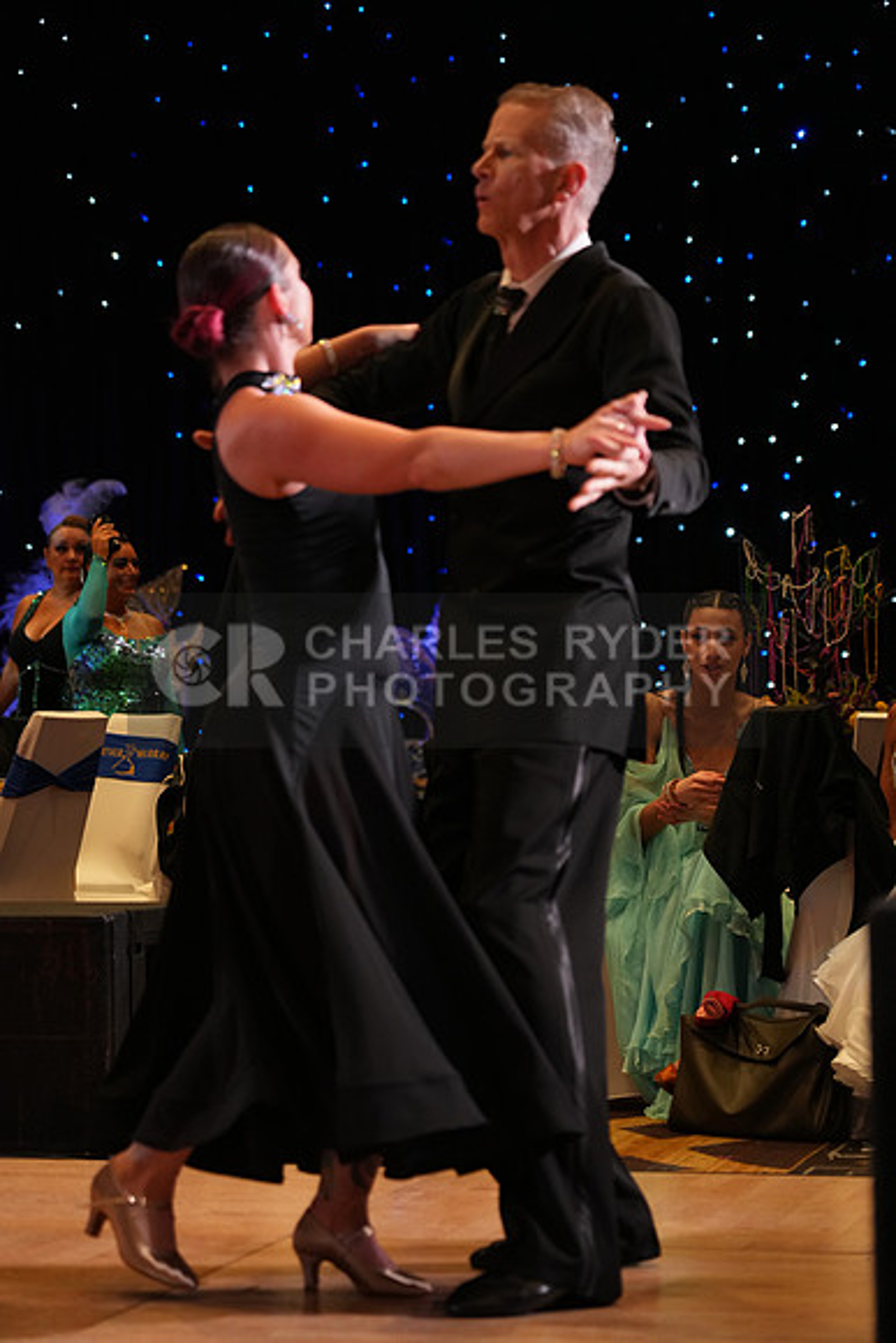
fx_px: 3917
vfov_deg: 19.5
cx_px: 448
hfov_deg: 13.0
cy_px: 672
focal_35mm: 105
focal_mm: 105
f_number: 4
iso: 2500
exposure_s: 1/320
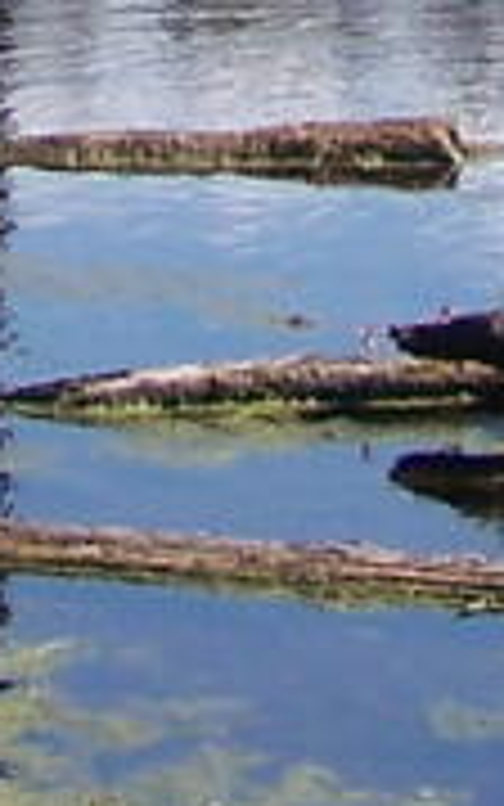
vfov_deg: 6.5
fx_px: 6742
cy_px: -1105
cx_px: 90
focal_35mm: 307
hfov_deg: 4.3
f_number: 2.8
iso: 80
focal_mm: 6.3
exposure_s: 1/1000
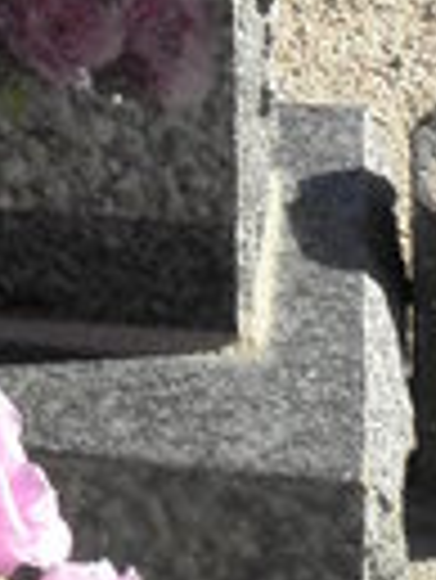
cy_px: -701
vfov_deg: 10.5
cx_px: -616
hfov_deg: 8.2
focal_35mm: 167
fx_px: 2800
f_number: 5.6
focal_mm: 4.83
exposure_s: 1/160
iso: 64
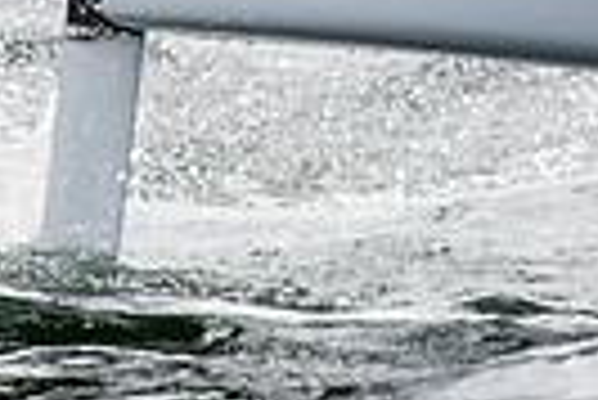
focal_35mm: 2020
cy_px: -420
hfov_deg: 1.0
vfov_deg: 0.7
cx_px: 760
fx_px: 33591
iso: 400
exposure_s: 1/5000
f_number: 5
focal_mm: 300
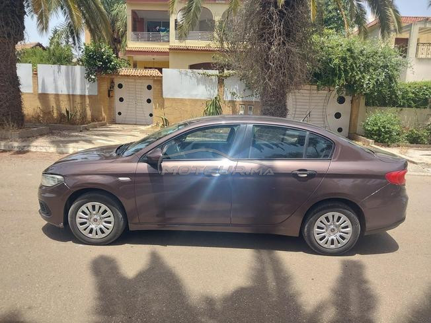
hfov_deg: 60.0
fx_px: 374
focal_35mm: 30
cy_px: 162
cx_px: 216
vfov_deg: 46.8
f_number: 1.8
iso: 20
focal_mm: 4.6
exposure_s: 1/277
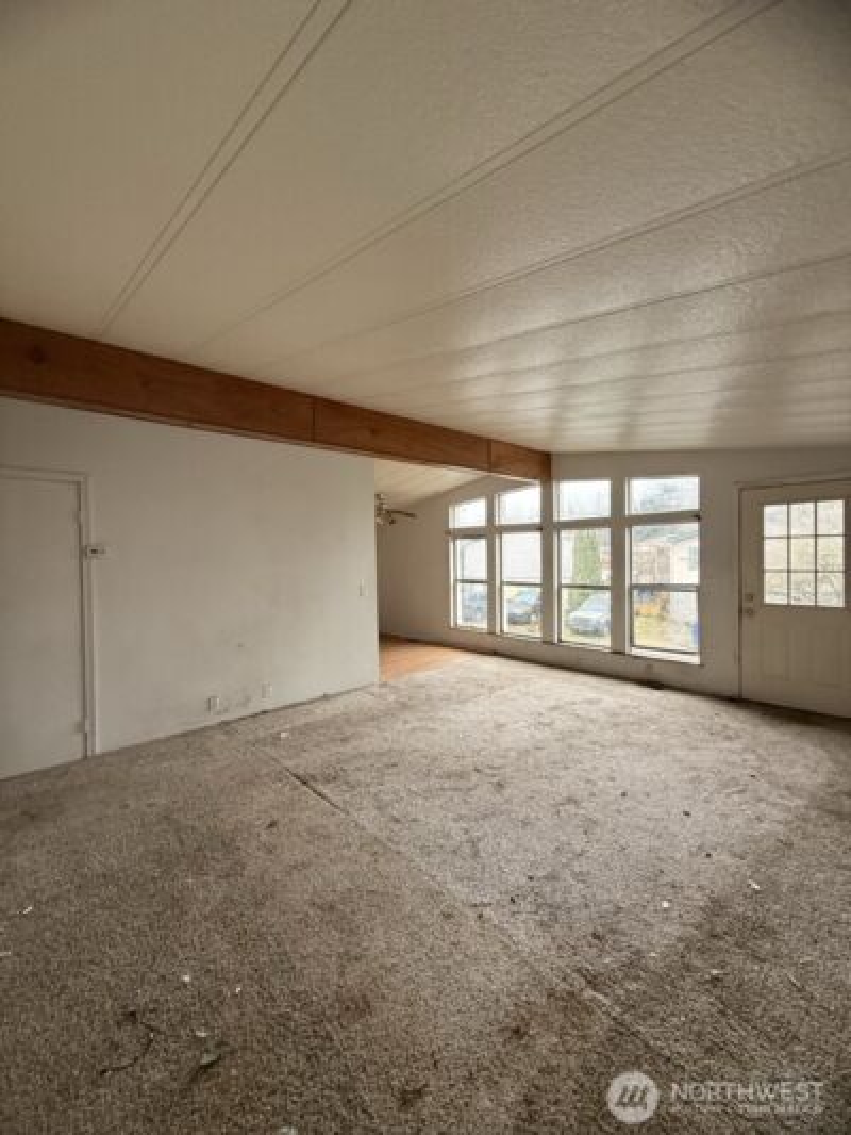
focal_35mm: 14
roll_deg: +0.7
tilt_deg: -1.1
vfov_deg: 102.1
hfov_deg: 85.7
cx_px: 426
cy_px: 568
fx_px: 459
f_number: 2.2
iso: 160
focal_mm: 2.22
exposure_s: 1/99
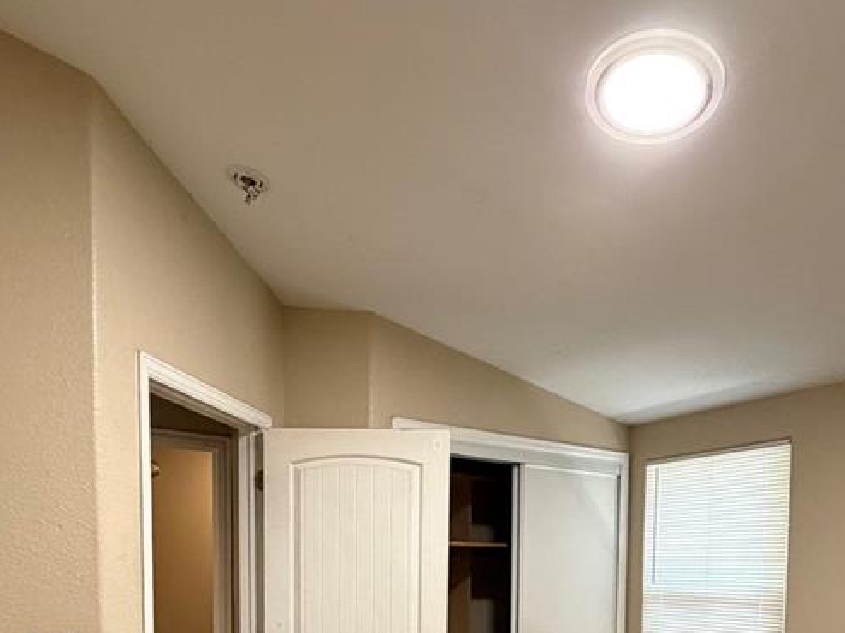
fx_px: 708
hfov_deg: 61.6
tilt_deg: -2.8
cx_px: 448
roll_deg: -0.2
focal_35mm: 29
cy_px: 617
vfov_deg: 42.4
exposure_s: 1/60
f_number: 2.2
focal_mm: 2.22
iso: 500
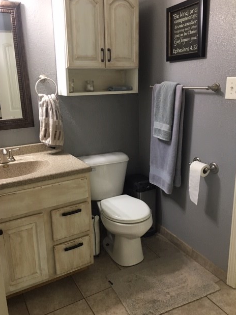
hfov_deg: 46.8
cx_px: 116
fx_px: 273
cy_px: 153
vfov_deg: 60.0
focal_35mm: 30
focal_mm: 4.15
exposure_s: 1/15
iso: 50
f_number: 2.2
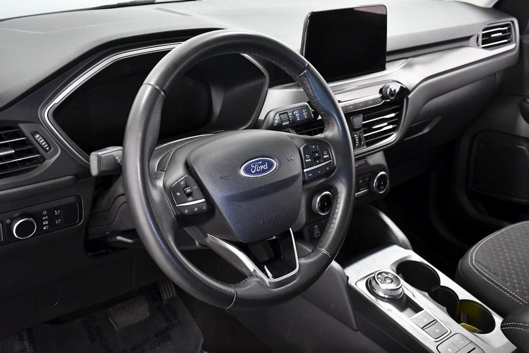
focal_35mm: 45
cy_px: 176
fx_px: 661
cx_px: 264
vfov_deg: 29.9
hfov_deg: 43.6
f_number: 4.5
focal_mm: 30
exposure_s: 1/125
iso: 2500
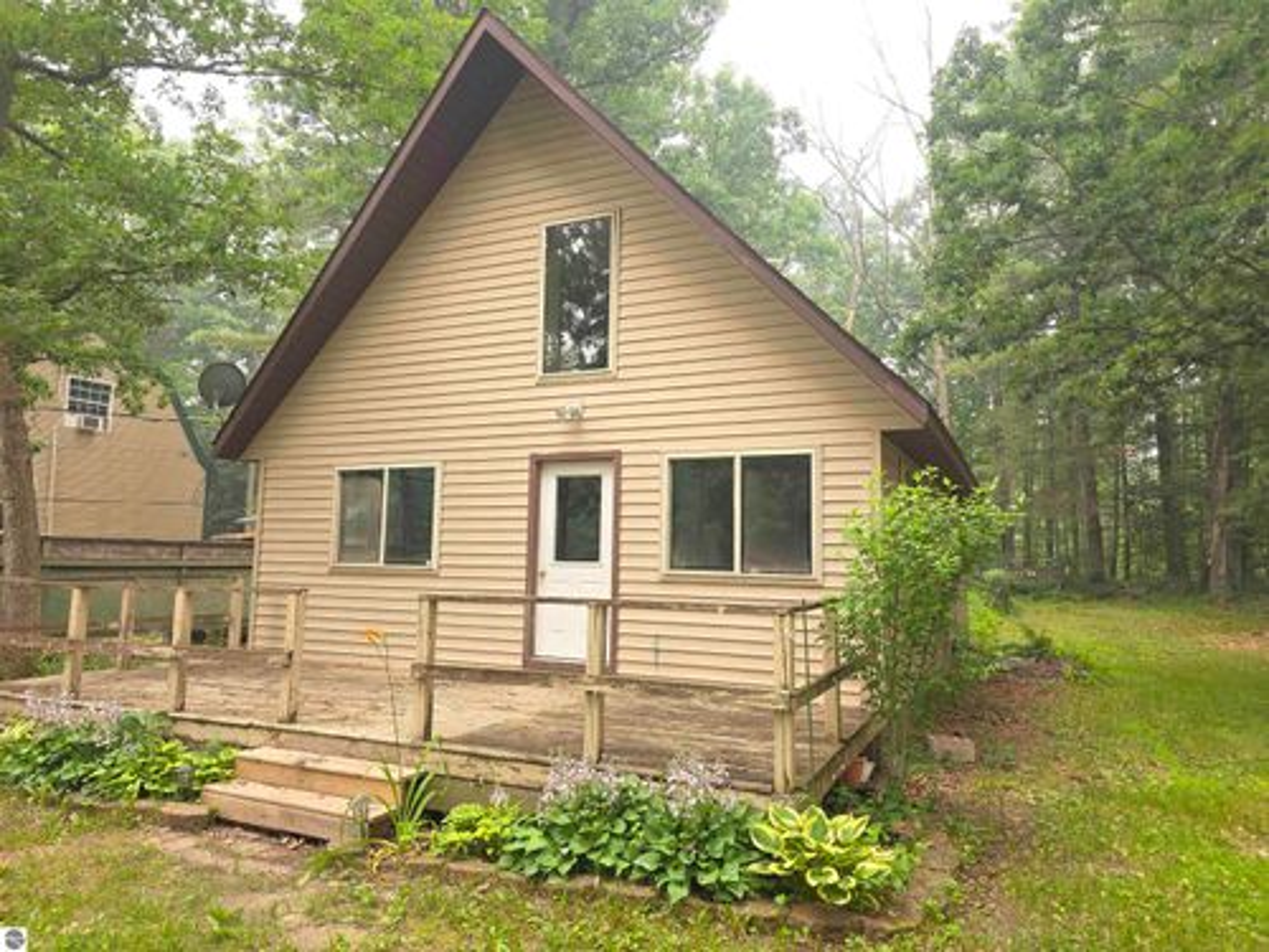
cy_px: 476
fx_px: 843
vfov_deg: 58.9
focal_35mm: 23
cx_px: 634
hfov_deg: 73.9
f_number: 1.7
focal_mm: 6.3
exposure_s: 1/60
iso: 16
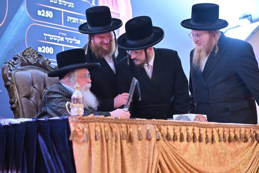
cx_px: 130
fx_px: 525
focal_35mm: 73
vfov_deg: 18.7
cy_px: 86
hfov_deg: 27.7
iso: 1250
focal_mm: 73
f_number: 4
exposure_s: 1/200
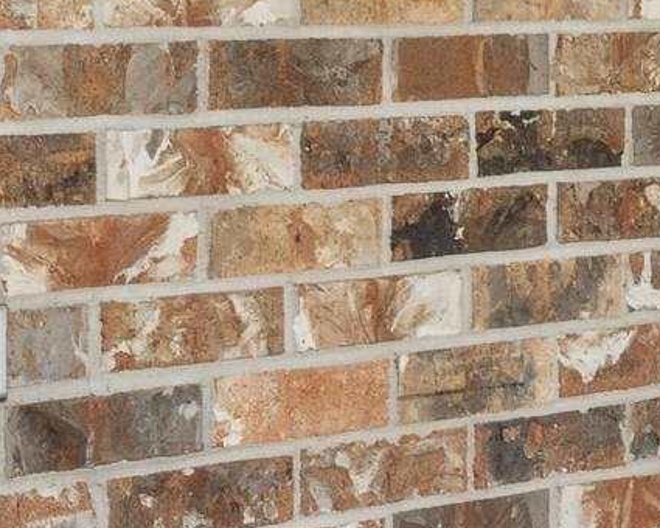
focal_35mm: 179
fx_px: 3496
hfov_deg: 10.4
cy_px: 25
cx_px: 1009
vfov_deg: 8.6
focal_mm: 18
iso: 400
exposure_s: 1/400
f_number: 8
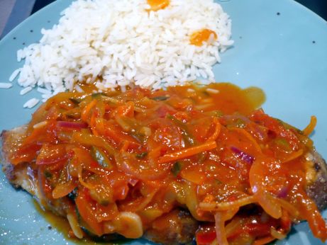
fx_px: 331
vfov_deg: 40.7
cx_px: 164
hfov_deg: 52.6
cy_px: 122
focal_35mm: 35
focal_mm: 5.8
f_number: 2.8
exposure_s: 1/20
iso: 200
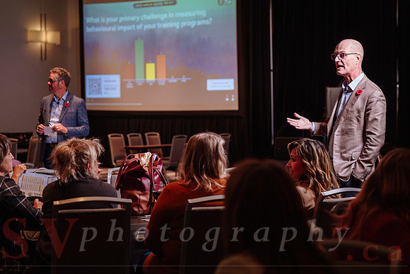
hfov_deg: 25.1
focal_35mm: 81
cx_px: 236
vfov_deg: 16.9
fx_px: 919
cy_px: 158
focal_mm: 70
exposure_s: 1/100
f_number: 3.2
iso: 800
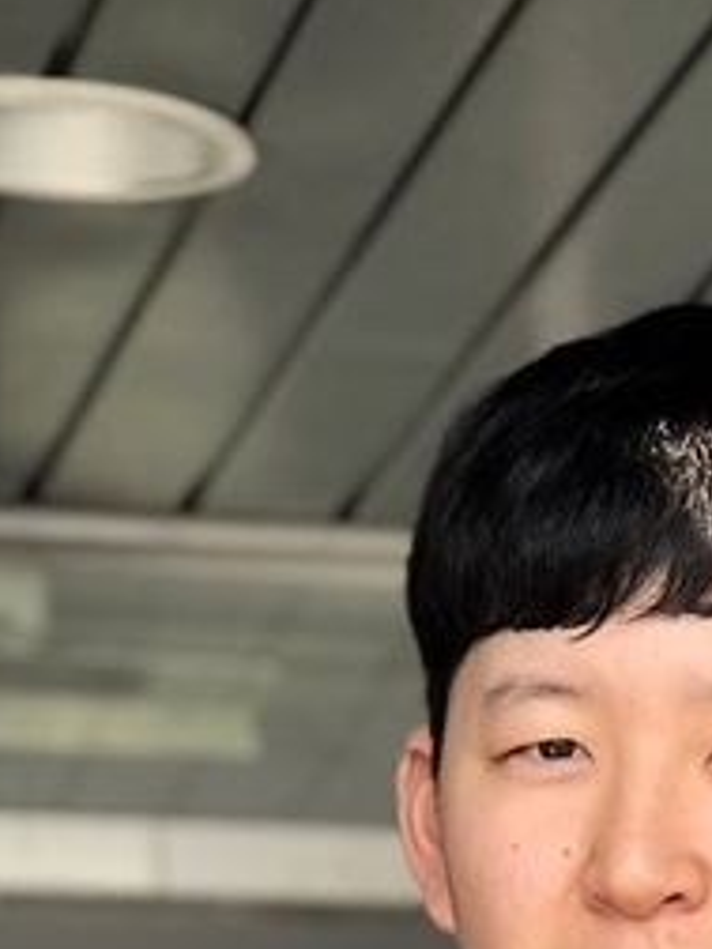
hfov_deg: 6.8
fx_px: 5951
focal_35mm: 217
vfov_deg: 8.8
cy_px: 1687
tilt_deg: +1.4
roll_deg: +0.0
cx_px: 659
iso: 20
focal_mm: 6.6
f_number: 2.8
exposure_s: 1/98
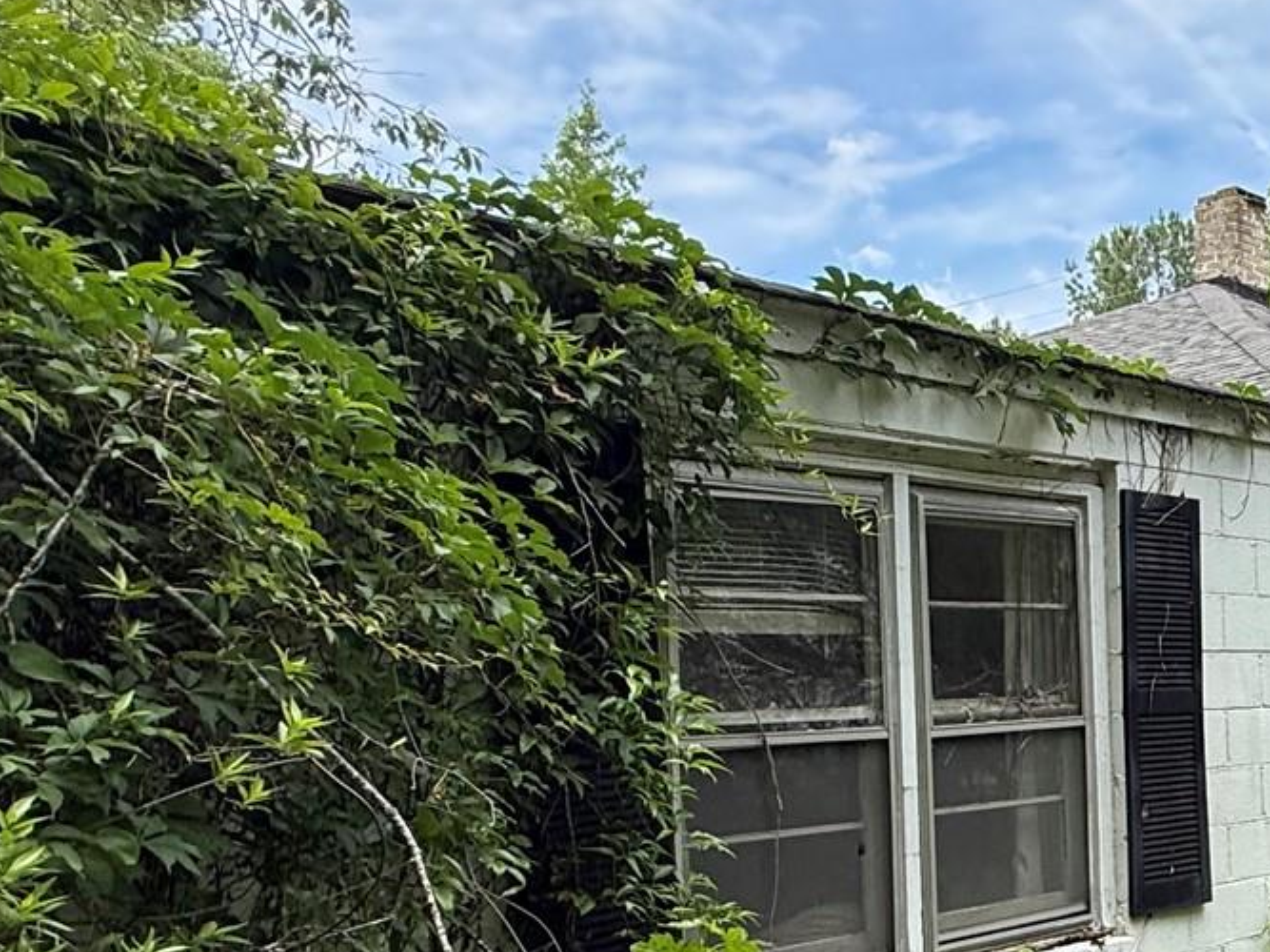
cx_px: 1479
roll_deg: +2.0
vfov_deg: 33.1
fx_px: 1577
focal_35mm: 43
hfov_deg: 35.6
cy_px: 678
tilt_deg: +1.7
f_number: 2.2
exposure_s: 1/644
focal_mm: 2.22
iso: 64
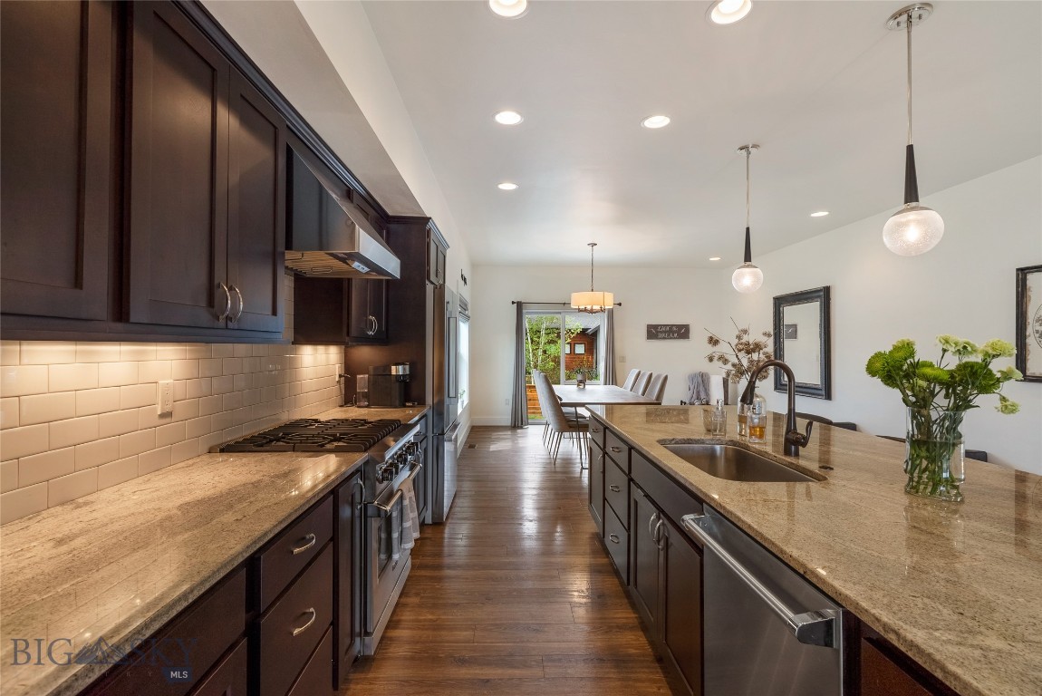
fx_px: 463
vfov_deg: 73.8
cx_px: 521
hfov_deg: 96.7
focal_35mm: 16
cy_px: 348
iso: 400
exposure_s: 1/5
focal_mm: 16
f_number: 11
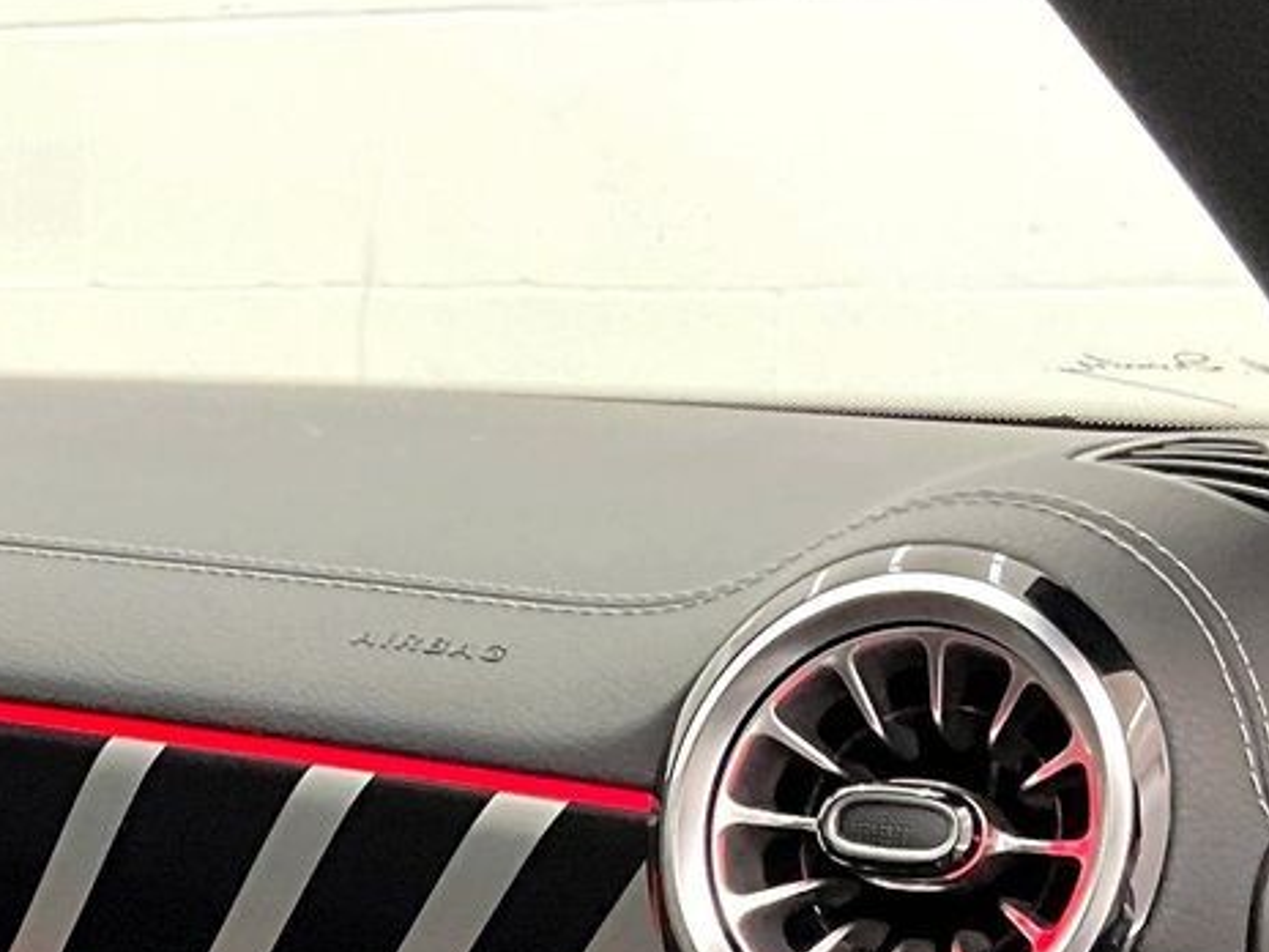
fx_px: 3666
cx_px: 186
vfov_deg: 13.9
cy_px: 1403
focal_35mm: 100
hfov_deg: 19.4
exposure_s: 1/40
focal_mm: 3
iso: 250
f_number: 1.8
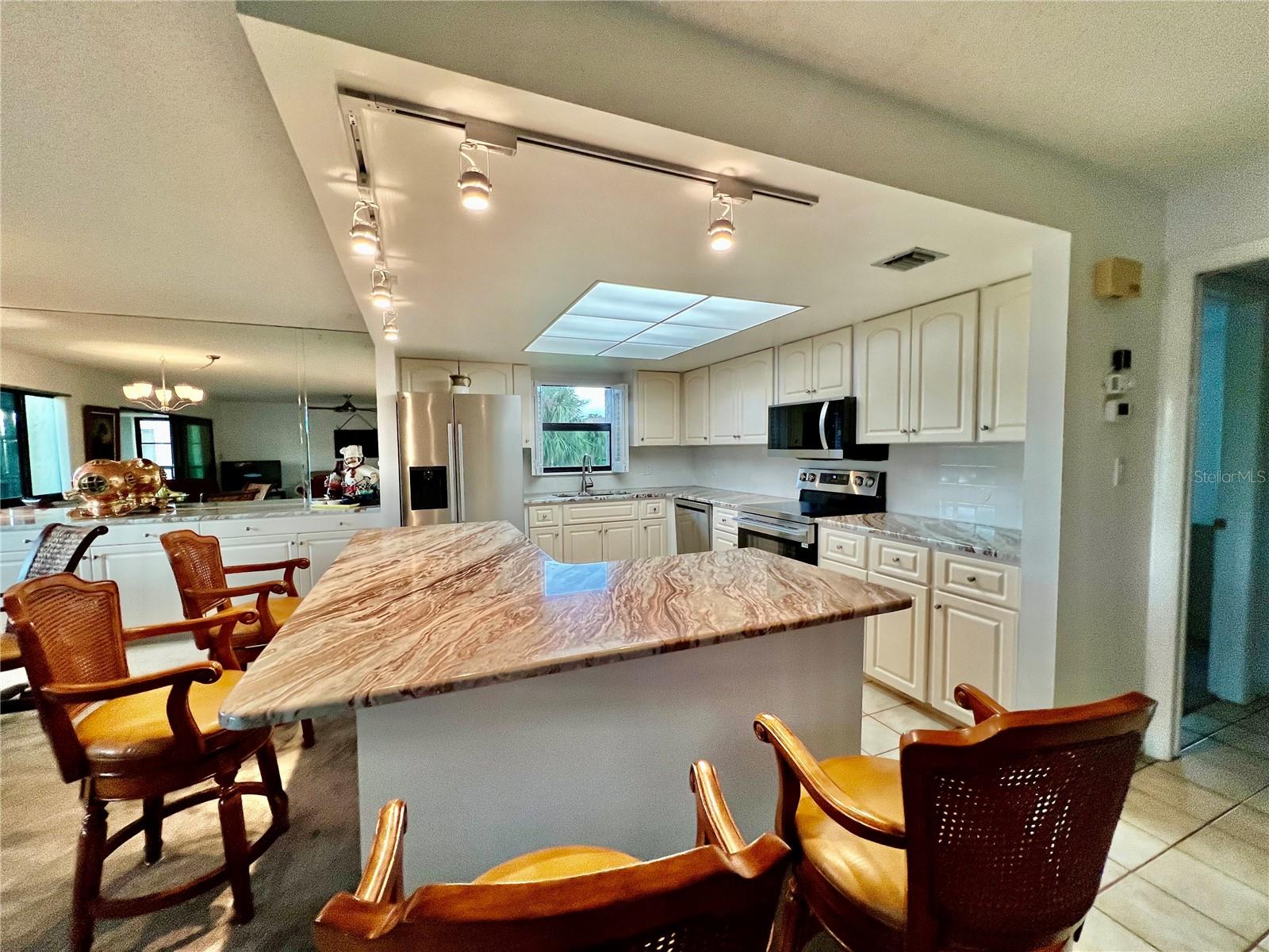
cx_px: 634
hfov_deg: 106.2
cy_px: 476
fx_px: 477
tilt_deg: -3.1
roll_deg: +0.4
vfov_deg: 89.9
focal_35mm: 13
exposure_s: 1/120
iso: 250
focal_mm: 1.57
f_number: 1.8
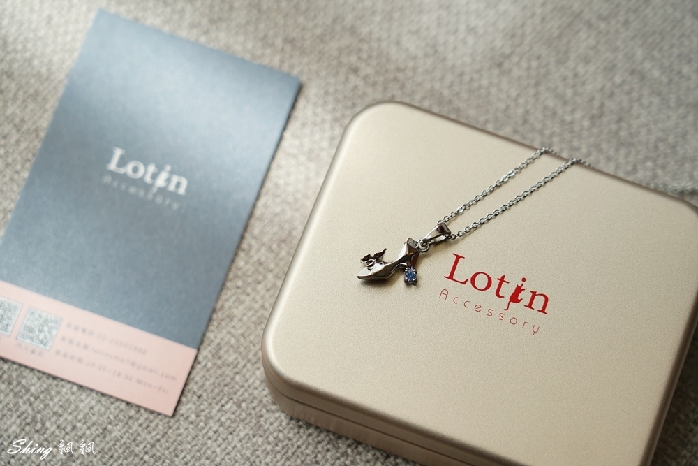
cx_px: 349
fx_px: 2036
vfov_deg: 13.0
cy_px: 233
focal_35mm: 105
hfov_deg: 19.5
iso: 125
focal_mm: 105
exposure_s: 1/125
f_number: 5.6
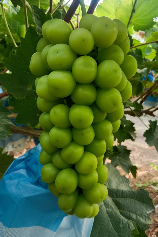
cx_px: 92
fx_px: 184
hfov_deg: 46.3
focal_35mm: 28
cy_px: 120
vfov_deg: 65.5
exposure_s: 1/100
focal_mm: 3.96
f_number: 1.8
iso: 731
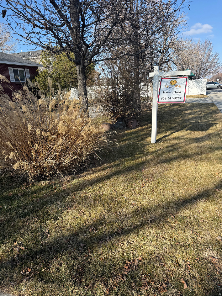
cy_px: 148
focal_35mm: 24
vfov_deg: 71.6
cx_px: 111
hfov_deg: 56.8
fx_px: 205
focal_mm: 6.76
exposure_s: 1/2907
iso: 100
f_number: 1.78
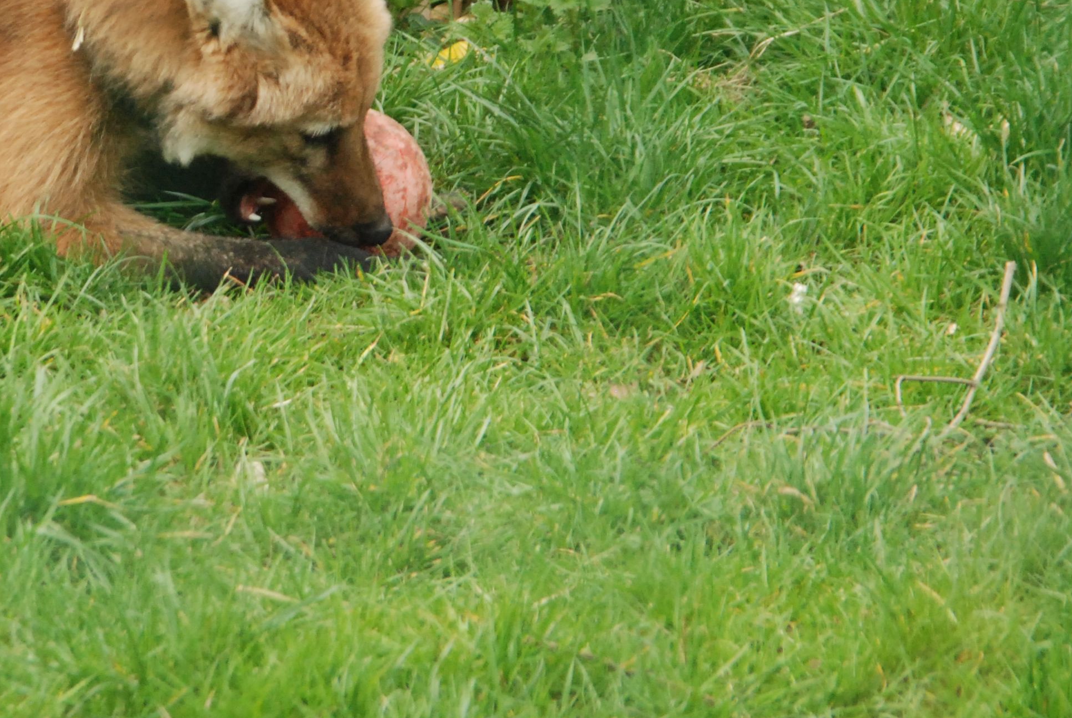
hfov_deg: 5.6
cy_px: -3
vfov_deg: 3.7
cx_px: 150
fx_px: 10972
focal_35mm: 368
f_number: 5.6
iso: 1000
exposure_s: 1/500
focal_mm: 122
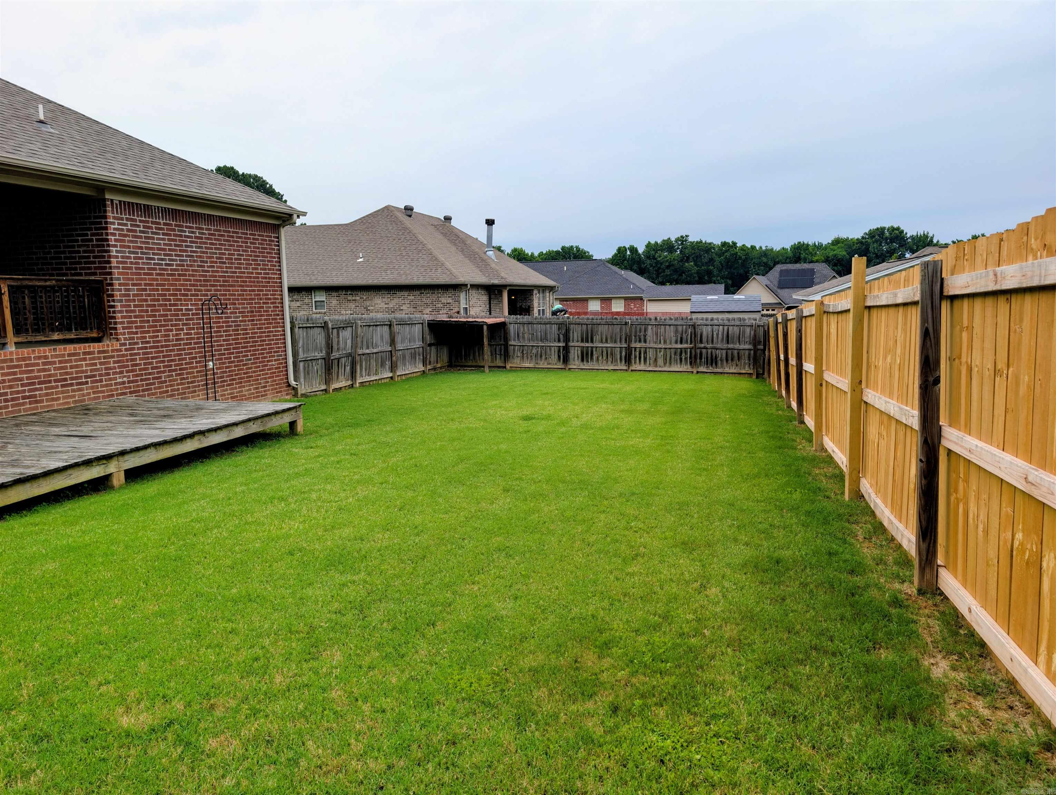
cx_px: 528
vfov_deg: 56.9
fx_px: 733
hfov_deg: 71.5
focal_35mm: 24
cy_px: 398
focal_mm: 6.9
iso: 22
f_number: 1.68
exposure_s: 1/292
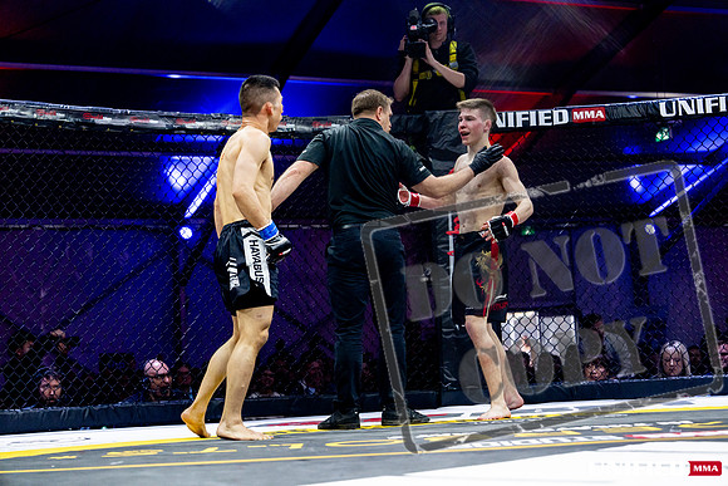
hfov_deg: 28.8
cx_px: 364
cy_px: 243
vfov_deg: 19.5
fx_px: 1416
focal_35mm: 70
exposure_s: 1/1250
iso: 3200
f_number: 2.8
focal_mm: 70
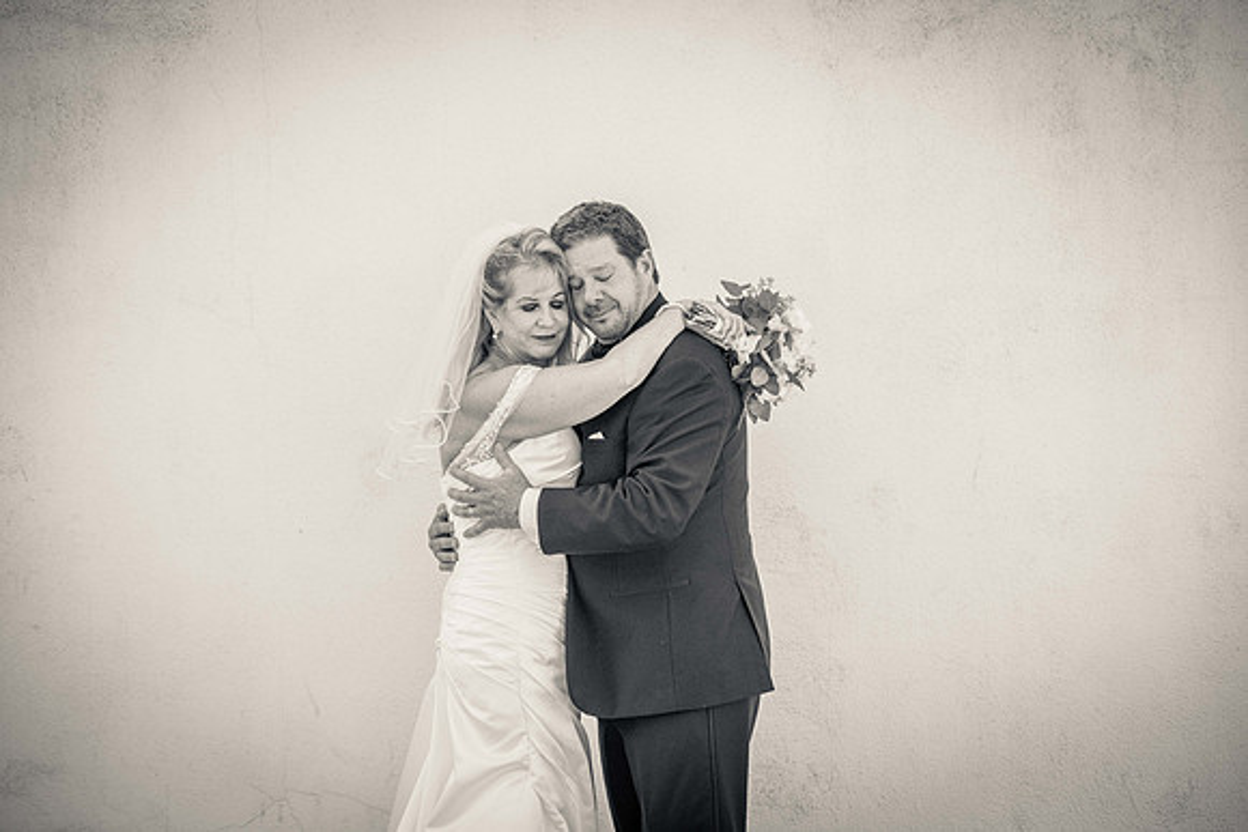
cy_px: 416
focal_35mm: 70
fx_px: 2427
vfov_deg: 19.5
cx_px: 624
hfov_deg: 28.8
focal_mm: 70
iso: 1000
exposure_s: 1/1250
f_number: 5
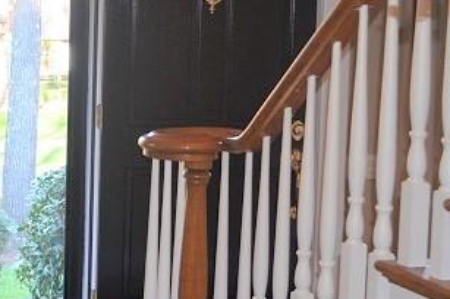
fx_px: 1124
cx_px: -54
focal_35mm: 90
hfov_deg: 21.4
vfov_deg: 15.1
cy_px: 86
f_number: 3.5
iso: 400
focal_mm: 18
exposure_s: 1/60
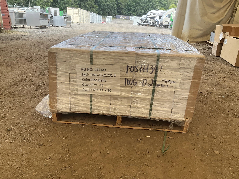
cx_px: 120
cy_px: 90
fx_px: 200
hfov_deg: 61.7
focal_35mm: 29
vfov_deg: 48.2
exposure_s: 1/188
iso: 25
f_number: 1.8
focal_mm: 3
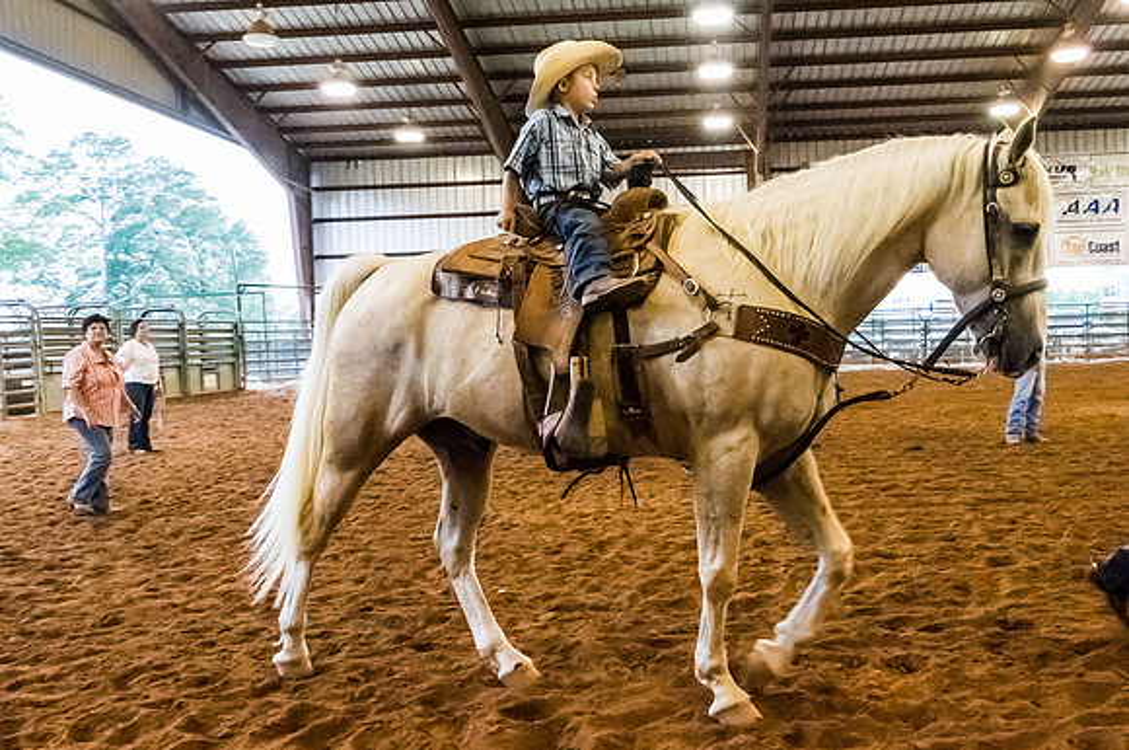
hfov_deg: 55.1
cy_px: 350
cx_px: 649
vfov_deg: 38.4
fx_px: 1076
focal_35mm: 34
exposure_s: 1/160
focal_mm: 18
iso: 6400
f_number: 6.3
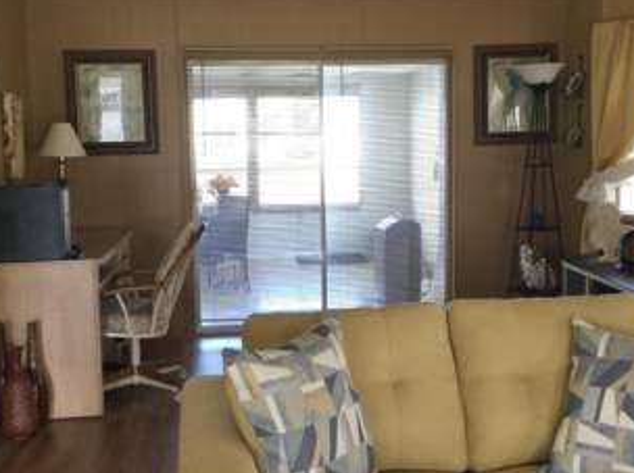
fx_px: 896
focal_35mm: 49
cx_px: 319
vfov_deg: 29.5
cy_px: 197
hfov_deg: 39.0
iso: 50
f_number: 2.4
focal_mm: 3.3
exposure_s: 1/30
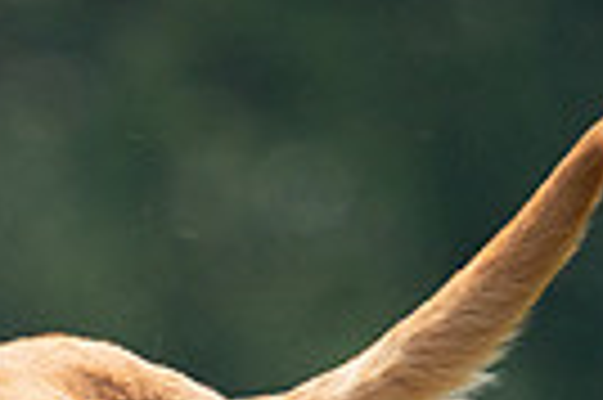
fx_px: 43547
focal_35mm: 2603
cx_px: 243
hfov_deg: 0.8
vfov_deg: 0.5
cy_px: 748
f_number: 6.3
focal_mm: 600
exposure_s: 1/4000
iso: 2000
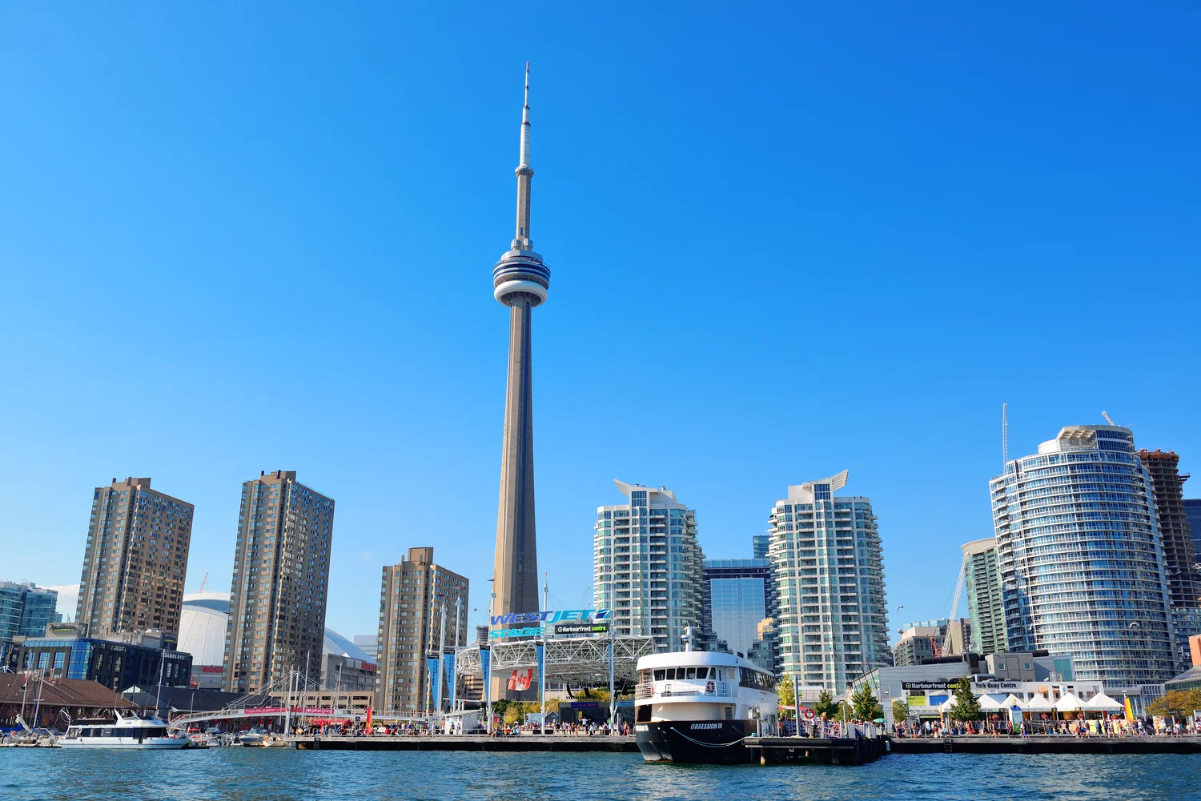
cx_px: 600
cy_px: 400
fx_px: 1068
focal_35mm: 32
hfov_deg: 58.7
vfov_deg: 41.1
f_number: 8
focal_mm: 32
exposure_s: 1/200
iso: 100
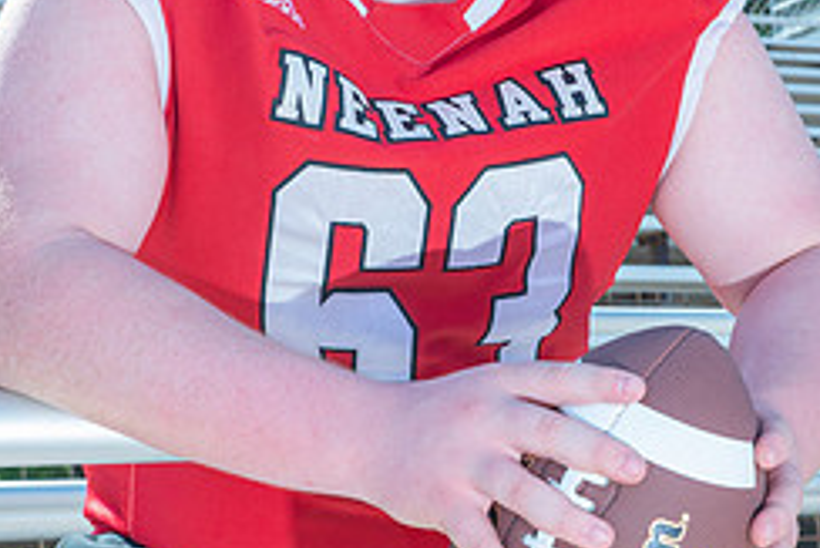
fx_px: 2188
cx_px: 413
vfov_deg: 14.2
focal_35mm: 96
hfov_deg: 21.2
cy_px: 118
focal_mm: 52
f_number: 11
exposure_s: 1/160
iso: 320
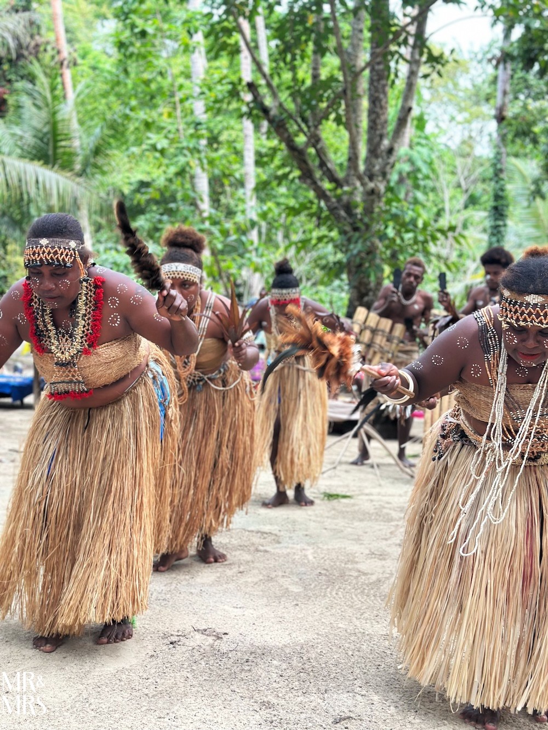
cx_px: 274
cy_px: 365
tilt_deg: -1.0
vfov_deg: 39.7
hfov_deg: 30.3
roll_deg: -2.9
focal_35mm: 48
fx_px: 1013
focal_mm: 6.86
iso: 80
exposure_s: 1/366
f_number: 1.78
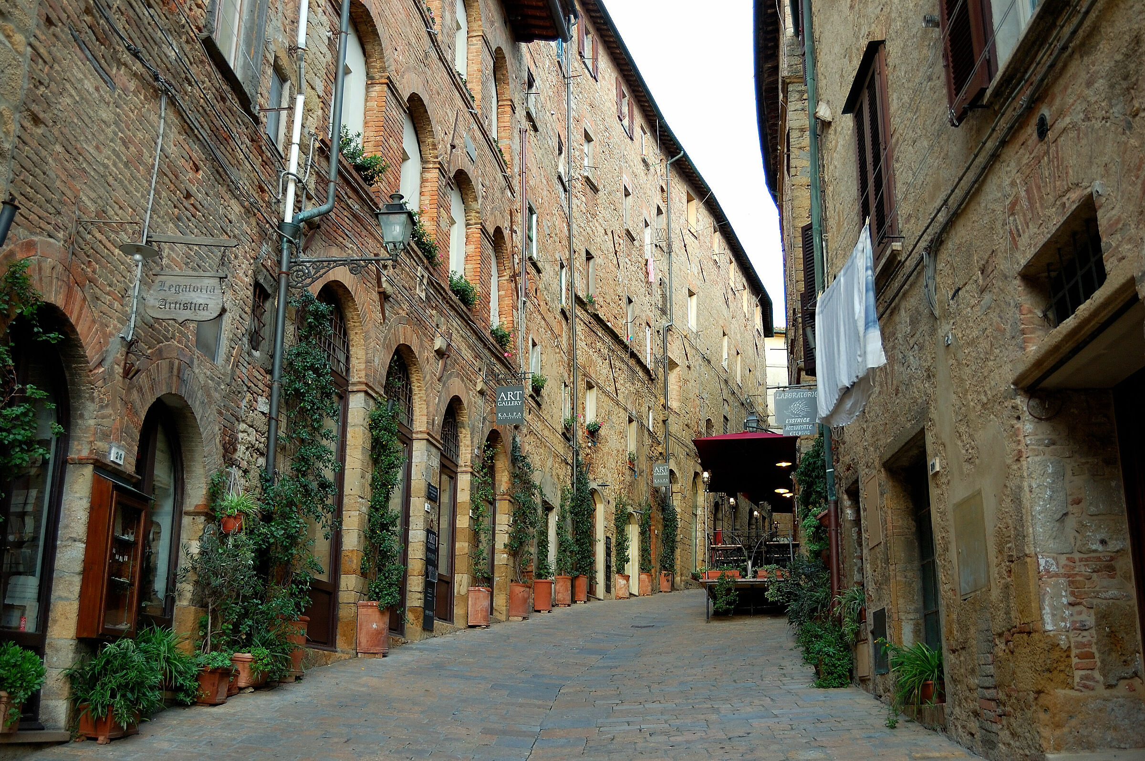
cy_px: 380
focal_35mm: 36
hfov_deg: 53.2
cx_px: 572
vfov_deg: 36.8
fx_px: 1144
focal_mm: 24
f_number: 4
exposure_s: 1/60
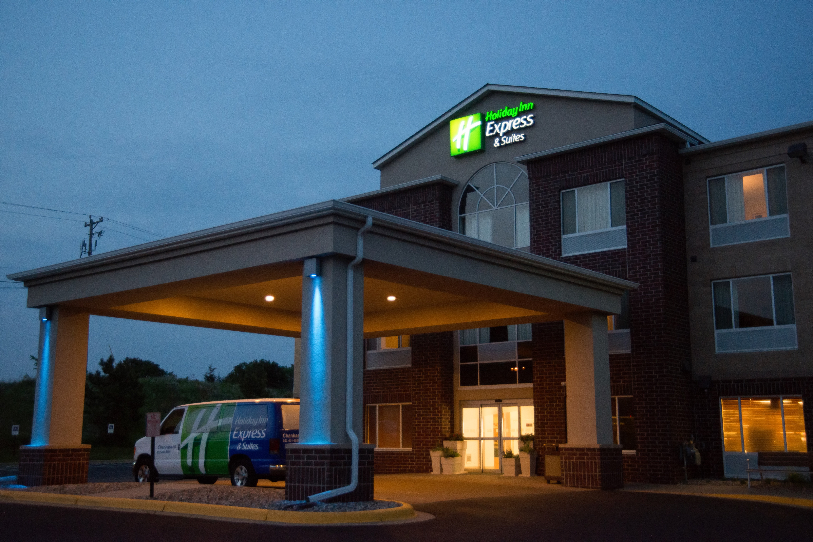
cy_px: 271
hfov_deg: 46.4
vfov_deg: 31.9
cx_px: 406
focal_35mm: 42
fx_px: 949
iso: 3200
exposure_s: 1/60
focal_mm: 42
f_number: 4.5
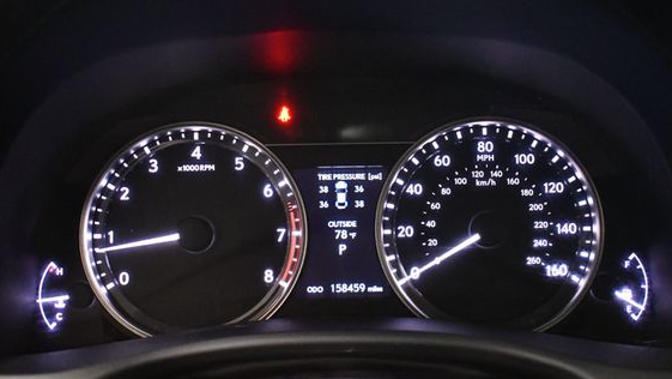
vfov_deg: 27.7
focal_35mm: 43
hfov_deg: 47.3
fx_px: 766
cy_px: 215
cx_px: 340
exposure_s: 1/60
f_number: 4
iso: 7200
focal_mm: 24
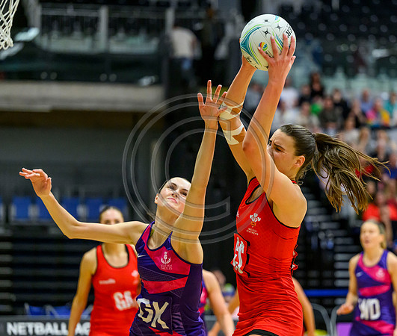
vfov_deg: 10.7
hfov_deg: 12.6
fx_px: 1800
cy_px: 188
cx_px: 263
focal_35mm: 150
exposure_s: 1/1250
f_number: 2.8
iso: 5000
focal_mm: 115
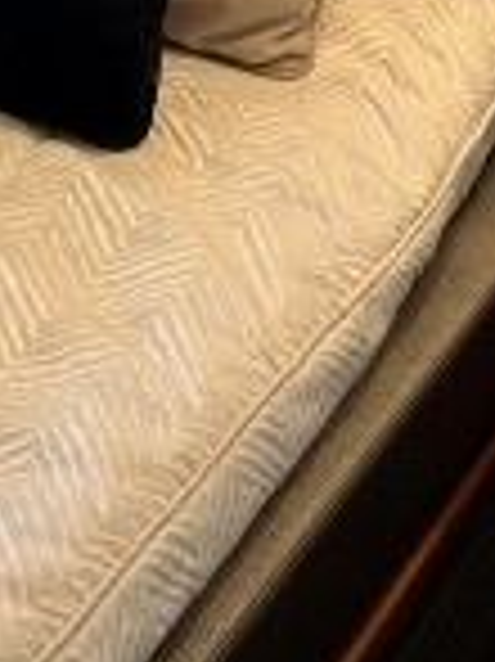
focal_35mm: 130
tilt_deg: -12.5
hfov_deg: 11.4
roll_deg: -2.6
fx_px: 2482
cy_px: -766
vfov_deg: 12.8
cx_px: 148
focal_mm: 5.7
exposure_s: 1/117
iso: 125
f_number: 1.5
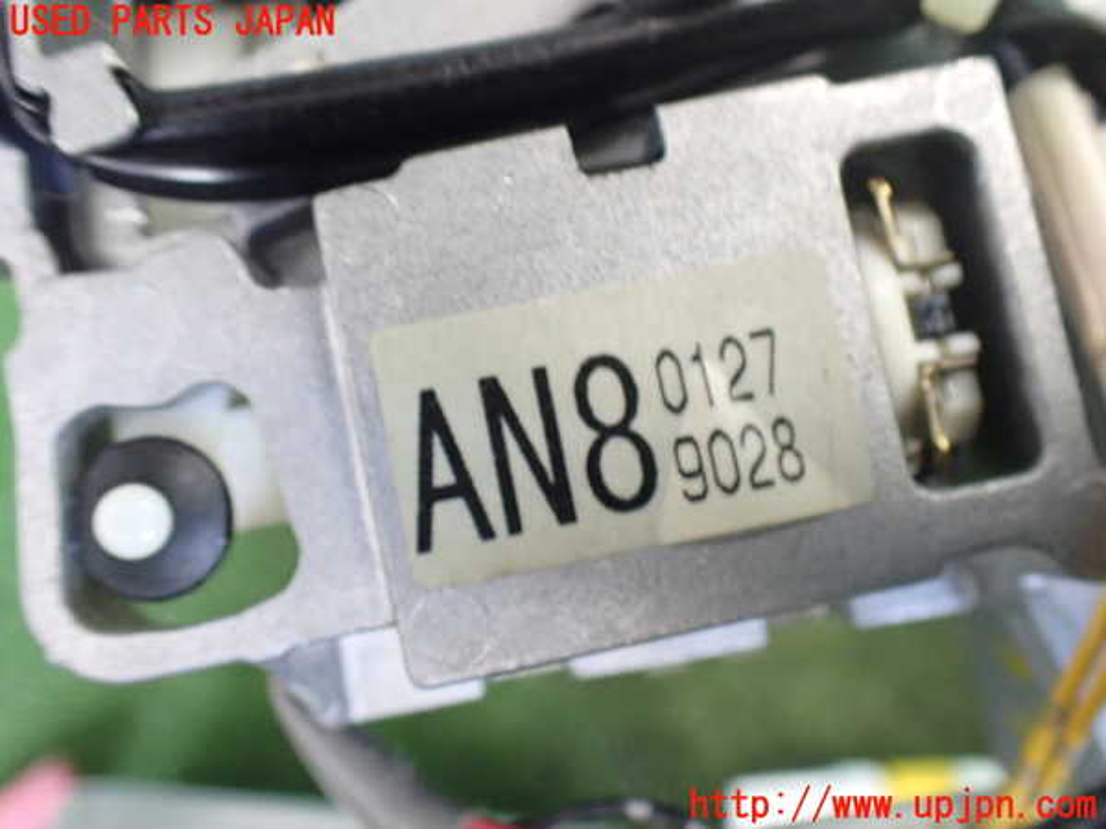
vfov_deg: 46.8
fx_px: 959
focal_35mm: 30
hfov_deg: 60.0
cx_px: 553
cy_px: 414
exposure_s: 1/60
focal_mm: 5.4
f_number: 2.3
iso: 800
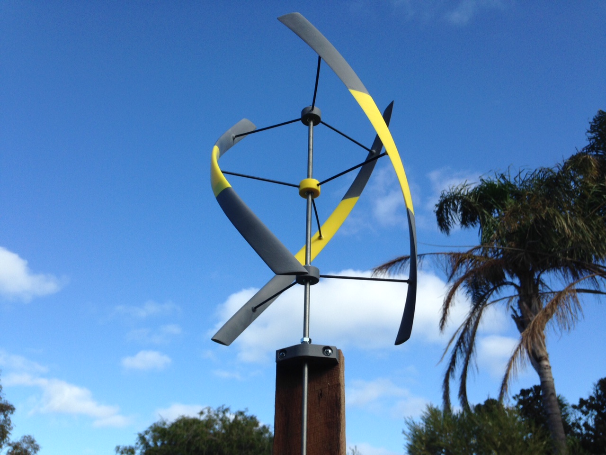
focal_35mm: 33
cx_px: 303
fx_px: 578
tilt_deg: +30.6
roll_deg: -1.3
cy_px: 228
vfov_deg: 42.9
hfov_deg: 55.4
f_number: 2.4
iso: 50
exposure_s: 1/1232
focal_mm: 4.12
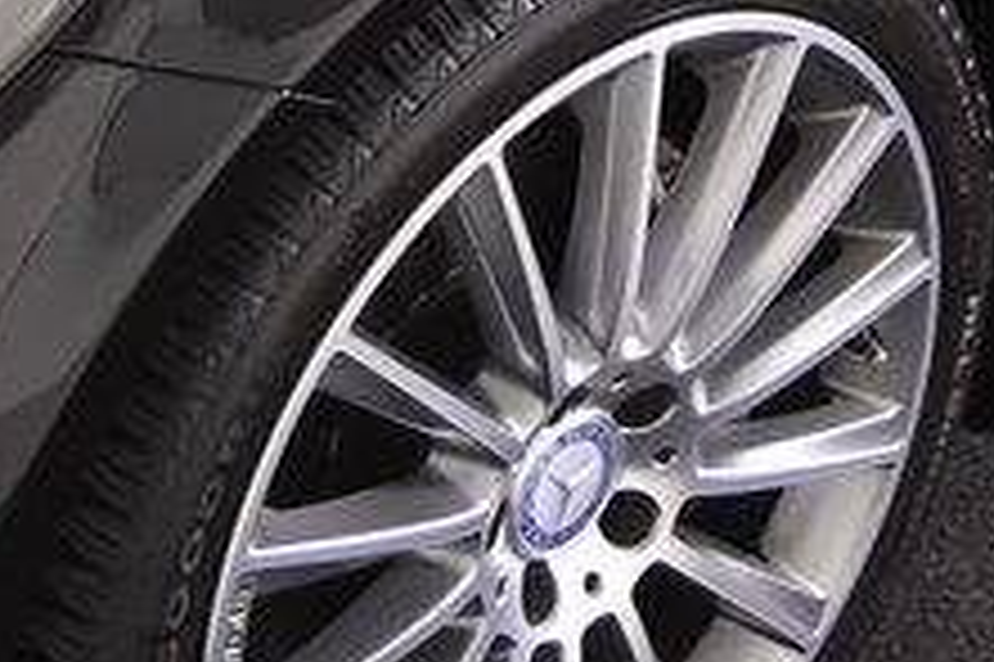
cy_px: -547
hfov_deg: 10.8
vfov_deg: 7.0
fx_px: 5270
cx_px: 522
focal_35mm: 191
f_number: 3.2
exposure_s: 1/40
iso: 1600
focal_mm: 22
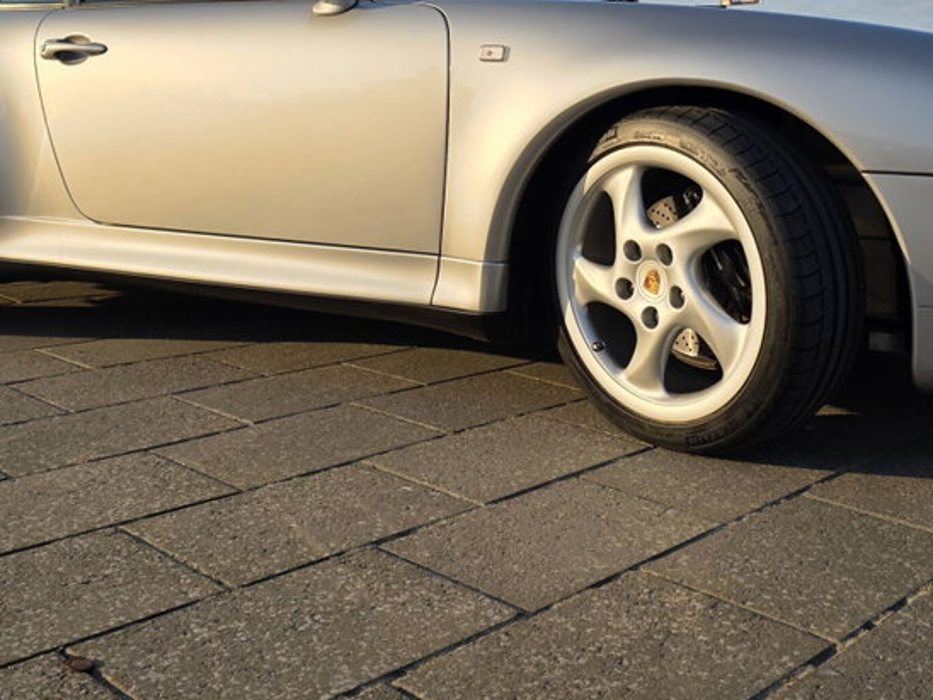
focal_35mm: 43
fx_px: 1159
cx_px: 518
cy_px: 89
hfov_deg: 43.8
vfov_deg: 32.2
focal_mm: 6.3
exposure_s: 1/5017
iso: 80
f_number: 1.7
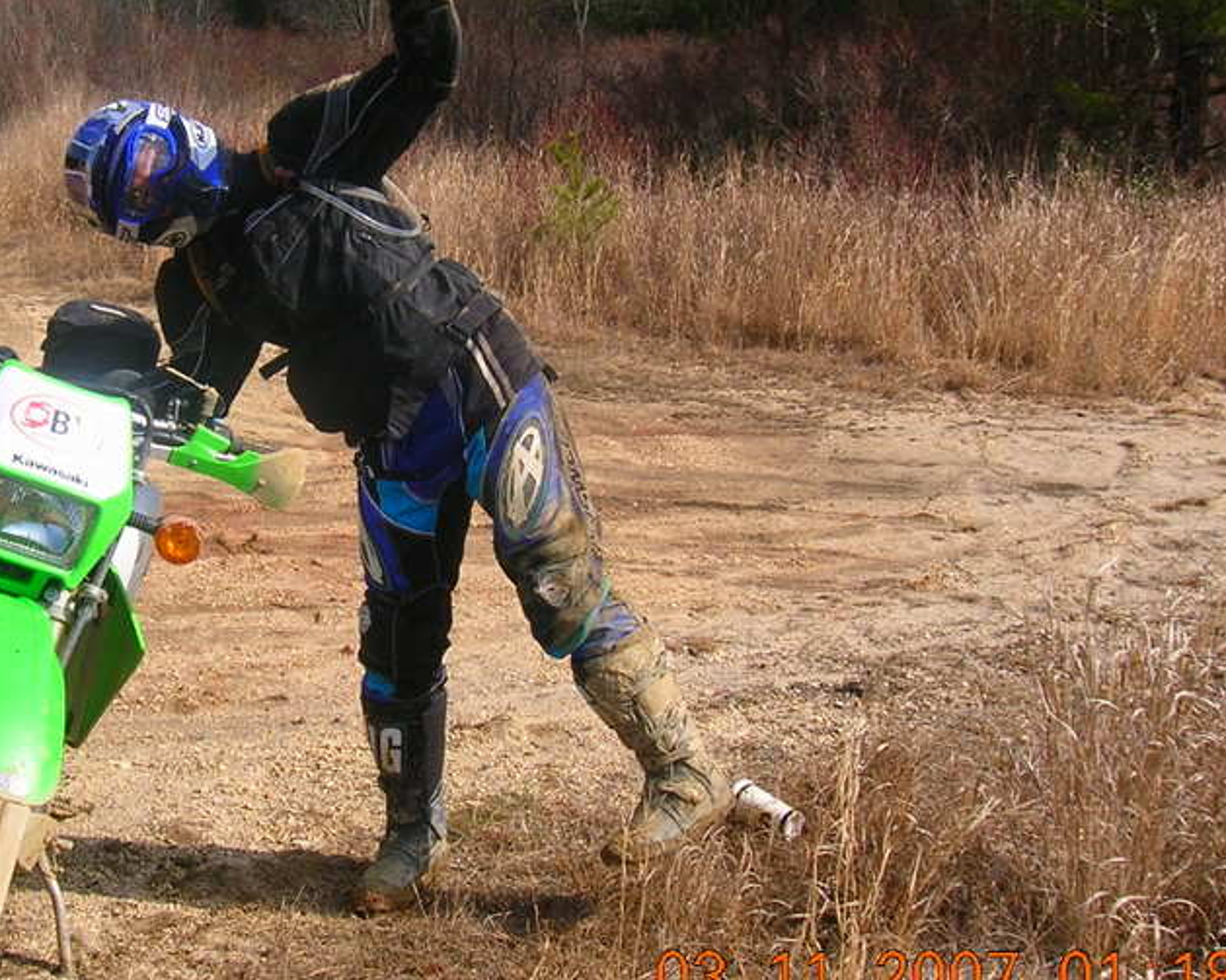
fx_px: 1959
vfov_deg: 28.0
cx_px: 368
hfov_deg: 34.3
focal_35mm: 54
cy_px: 386
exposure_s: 1/406
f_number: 4.9
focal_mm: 5.7
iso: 50
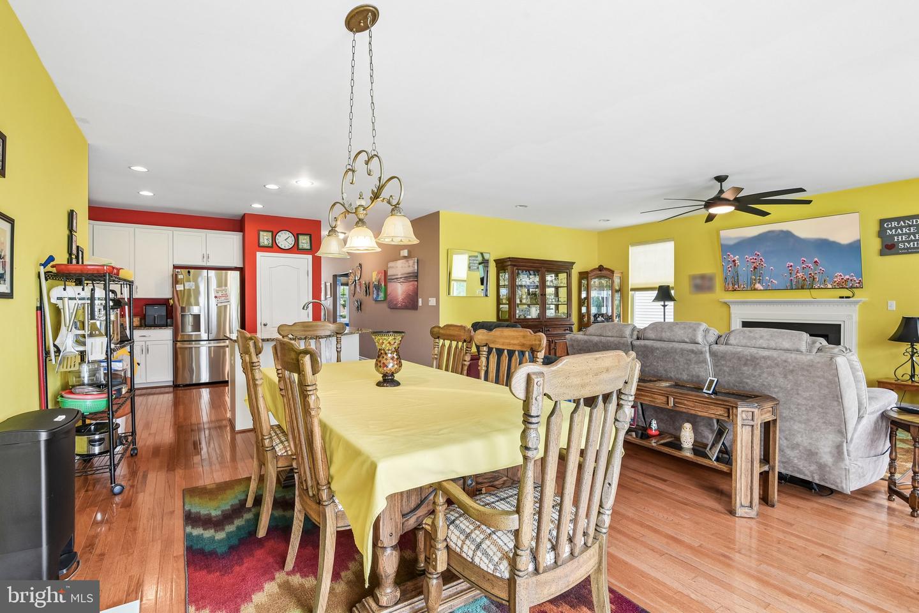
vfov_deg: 73.7
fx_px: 408
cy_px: 306
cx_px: 460
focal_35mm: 16
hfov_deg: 96.7
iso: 400
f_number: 8
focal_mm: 16
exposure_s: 1/20
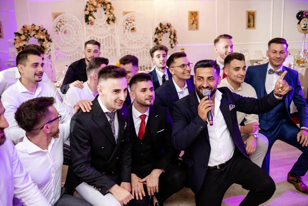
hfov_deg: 54.4
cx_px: 154
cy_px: 103
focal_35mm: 35
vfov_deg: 37.9
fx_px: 299
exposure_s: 1/200
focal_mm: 23
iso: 1000
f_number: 2
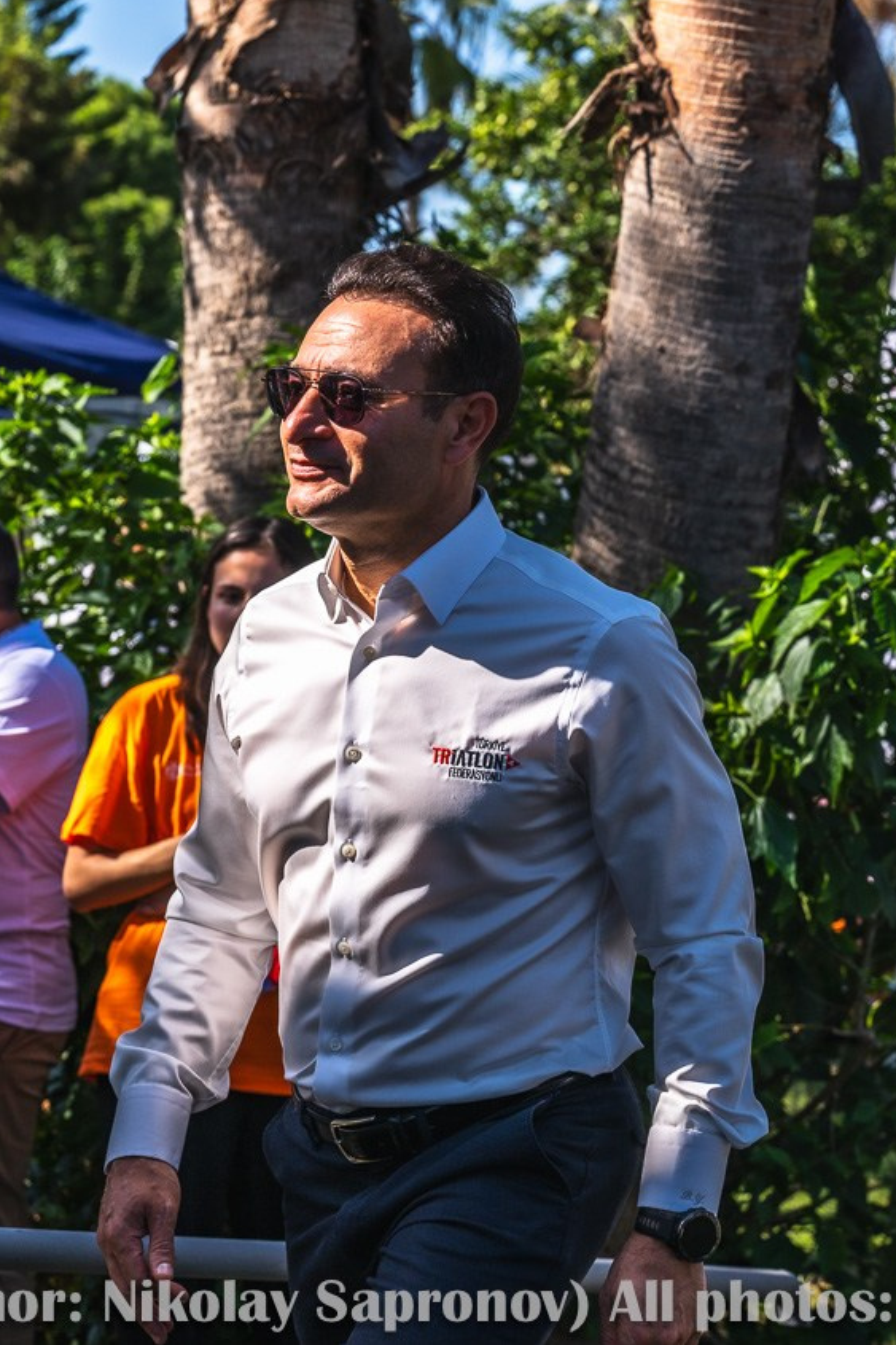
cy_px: 669
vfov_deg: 19.3
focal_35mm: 106
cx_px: 458
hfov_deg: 12.9
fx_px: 3959
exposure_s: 1/1000
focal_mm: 70
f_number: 6.3
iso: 200
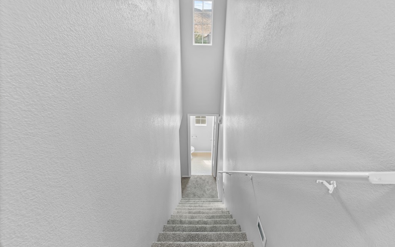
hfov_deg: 91.1
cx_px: 203
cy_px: 134
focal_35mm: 18
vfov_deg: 64.9
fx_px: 194
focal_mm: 17
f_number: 8
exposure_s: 2
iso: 400
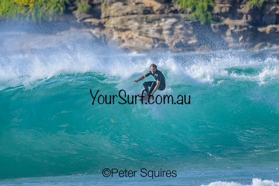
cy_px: 93
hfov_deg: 2.1
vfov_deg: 1.4
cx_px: 140
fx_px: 7751
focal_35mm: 1000
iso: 1600
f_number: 11
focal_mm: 1000
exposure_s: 1/2000
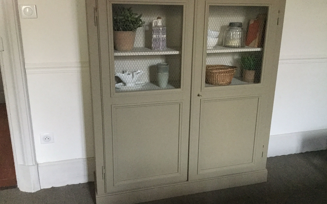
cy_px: 96
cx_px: 163
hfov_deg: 58.1
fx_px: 294
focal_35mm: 33
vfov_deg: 38.3
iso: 320
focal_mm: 3.3
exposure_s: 1/17
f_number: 2.4
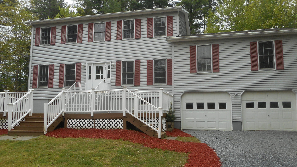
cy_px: 86
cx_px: 157
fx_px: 228
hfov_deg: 66.0
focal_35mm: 29
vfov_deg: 40.2
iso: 80
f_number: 3.7
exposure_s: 1/400
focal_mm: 4.5
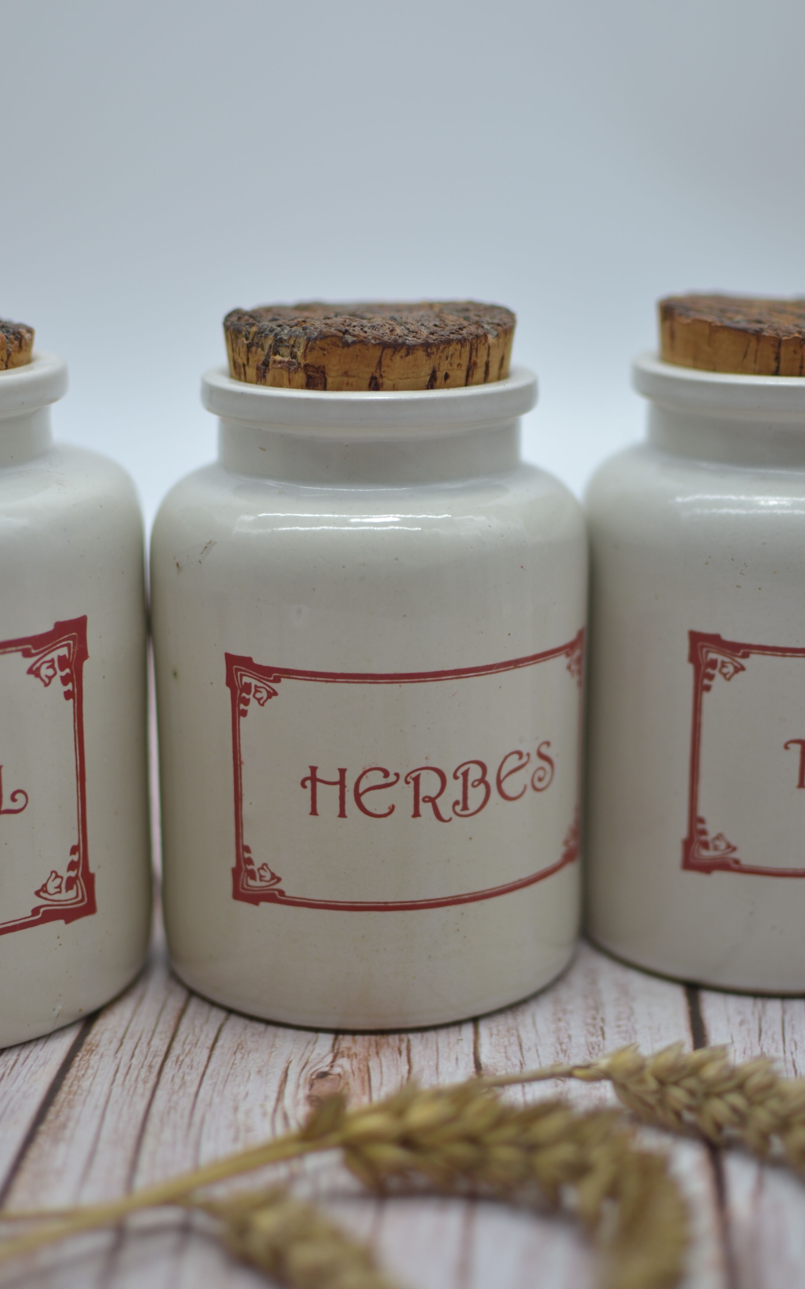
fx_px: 1914
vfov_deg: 37.2
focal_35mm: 55
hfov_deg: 23.8
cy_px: 647
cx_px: 400
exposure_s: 1/500
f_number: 1.8
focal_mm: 35
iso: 100
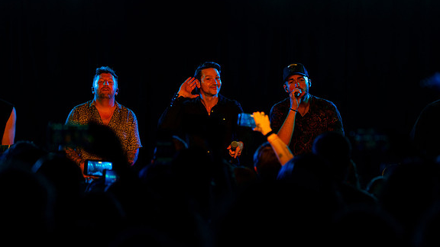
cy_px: 114
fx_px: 2217
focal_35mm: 190
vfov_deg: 6.4
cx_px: 220
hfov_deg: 11.3
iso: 1000
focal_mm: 180
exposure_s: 1/500
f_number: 3.5
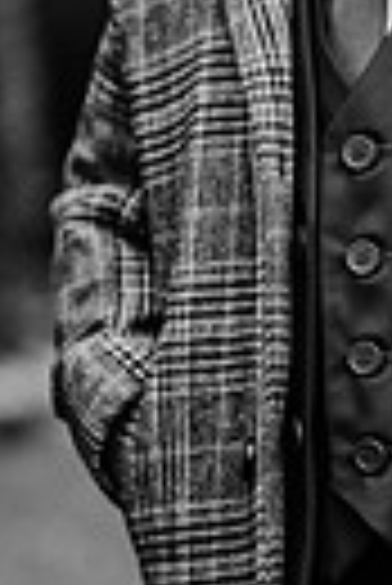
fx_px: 4789
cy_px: 148
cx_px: 367
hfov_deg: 4.7
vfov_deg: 7.0
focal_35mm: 294
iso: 100
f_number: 1.8
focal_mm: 85
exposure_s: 1/320
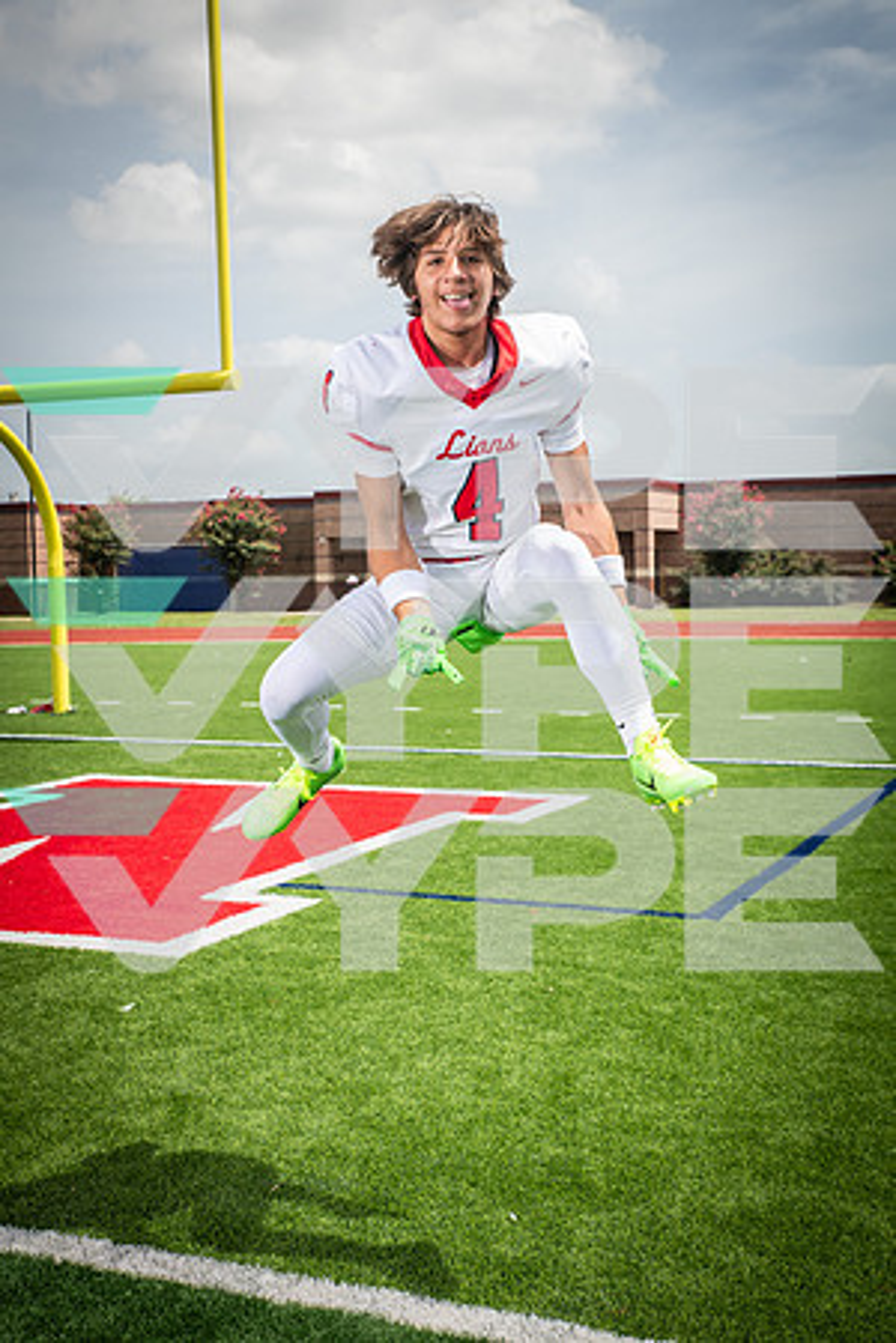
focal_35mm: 46
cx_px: 448
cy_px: 672
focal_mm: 46
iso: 160
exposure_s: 1/500
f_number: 7.1
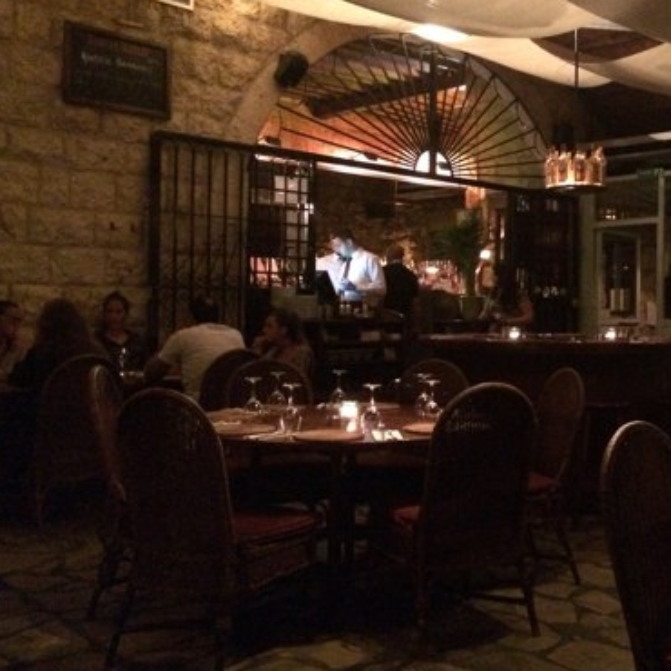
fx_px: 943
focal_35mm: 43
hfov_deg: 37.9
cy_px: 305
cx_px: 522
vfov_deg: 39.1
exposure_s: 1/15
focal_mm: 4.12
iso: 2000
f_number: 2.2
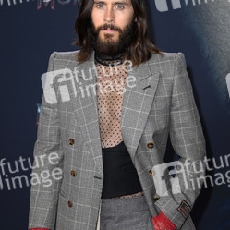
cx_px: 115
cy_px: 128
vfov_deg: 14.2
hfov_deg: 14.2
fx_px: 925
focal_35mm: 123
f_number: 5.6
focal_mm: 90
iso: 800
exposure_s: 1/250
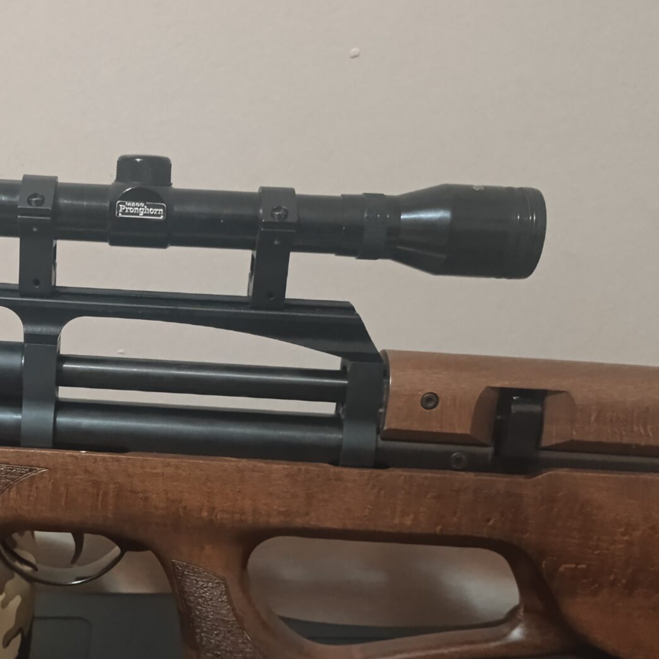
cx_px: 90
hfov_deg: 32.6
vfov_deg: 33.5
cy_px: 467
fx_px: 1077
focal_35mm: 50
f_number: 1.7
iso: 5000
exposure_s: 1/25
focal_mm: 6.11
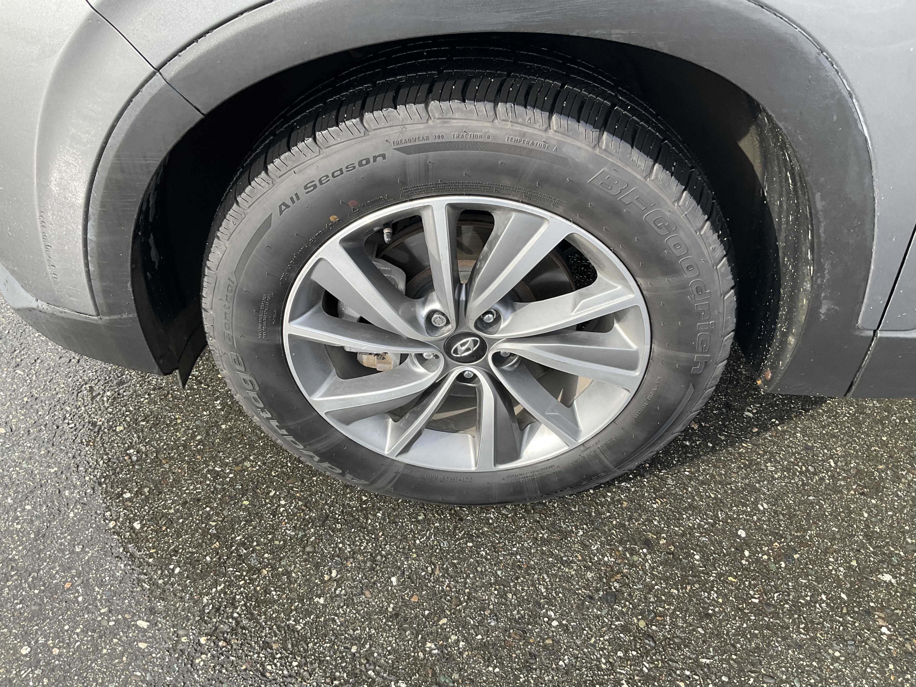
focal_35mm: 29
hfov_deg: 61.7
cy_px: 344
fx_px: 767
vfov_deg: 48.2
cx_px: 458
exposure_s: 1/183
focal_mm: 3
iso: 20
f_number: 1.8
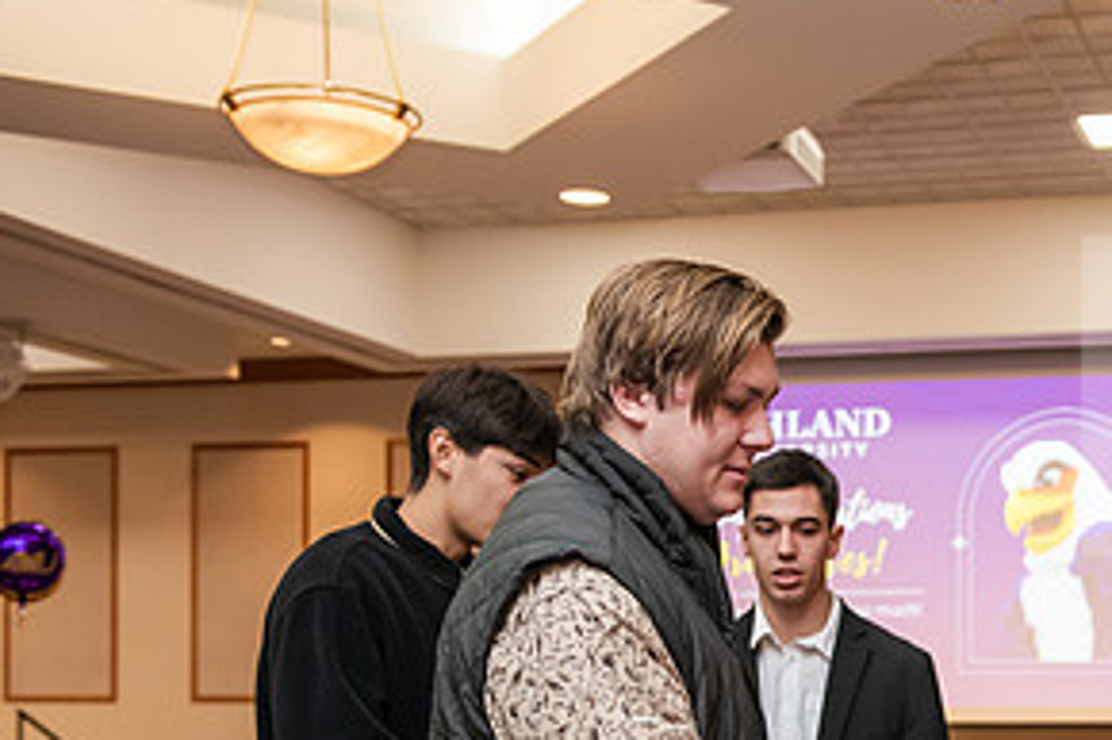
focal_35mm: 70
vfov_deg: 19.0
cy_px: 700
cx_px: 966
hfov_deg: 28.0
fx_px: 2161
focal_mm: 35
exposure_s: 1/160
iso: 1600
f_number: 3.5
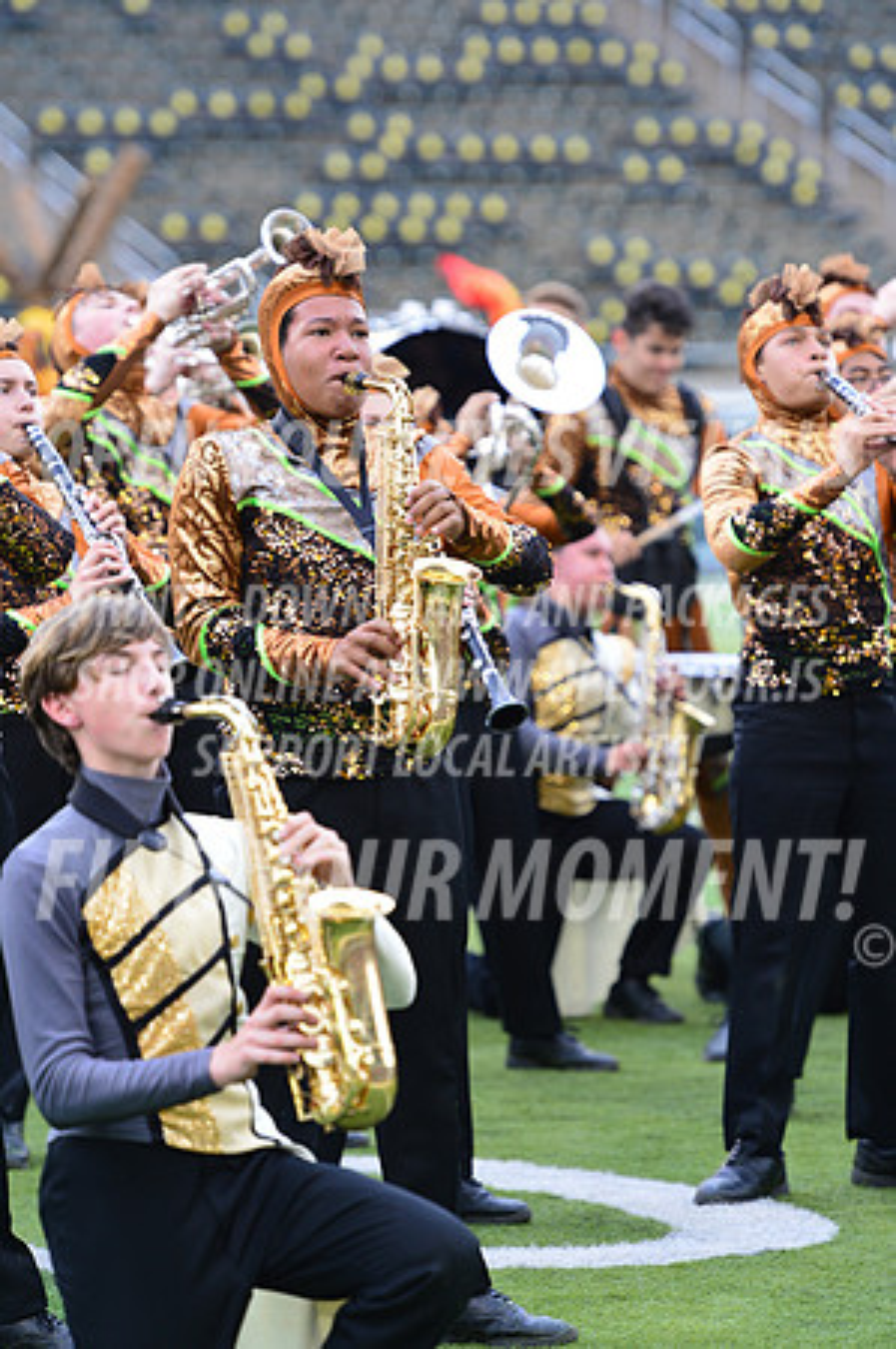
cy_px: 674
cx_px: 448
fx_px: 7296
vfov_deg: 10.6
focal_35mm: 195
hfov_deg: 7.0
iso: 640
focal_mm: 195
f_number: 4.5
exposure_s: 1/200
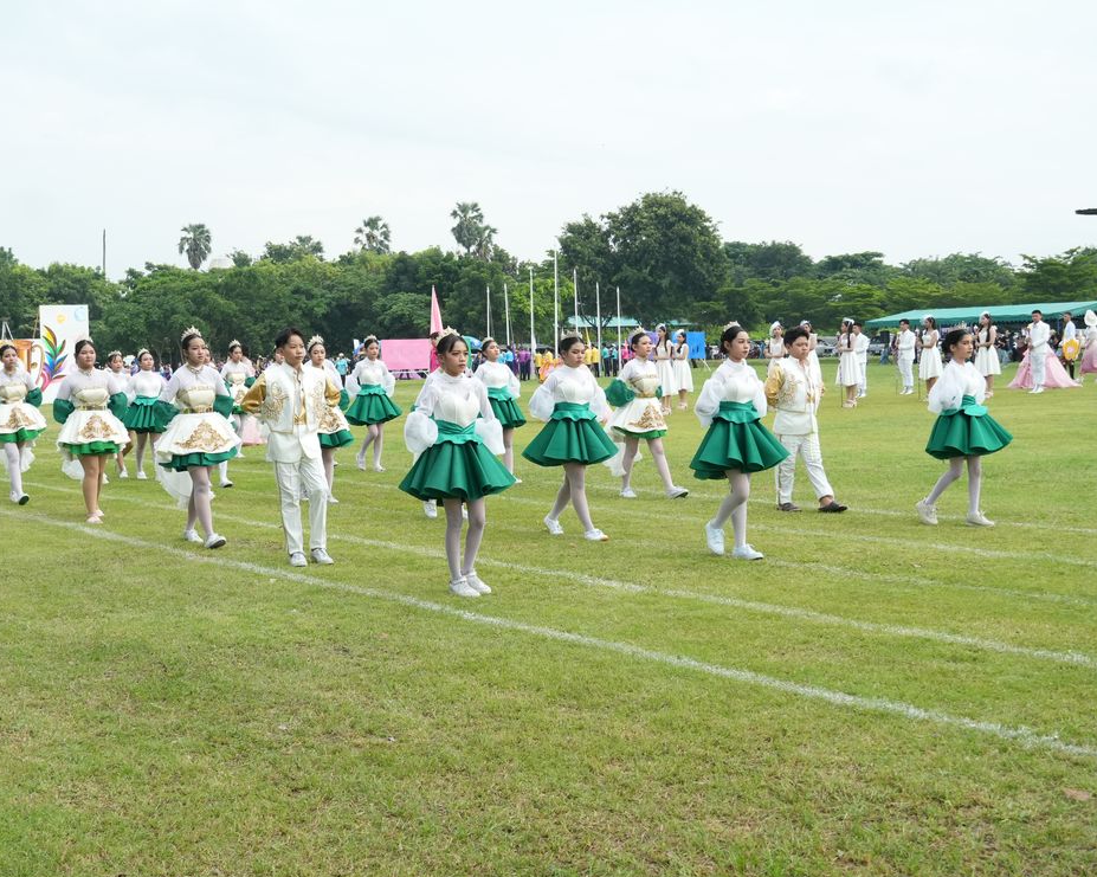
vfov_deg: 30.5
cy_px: 443
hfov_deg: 37.5
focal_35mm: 50
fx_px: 1609
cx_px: 448
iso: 1250
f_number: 5.6
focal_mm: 29
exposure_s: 1/2000
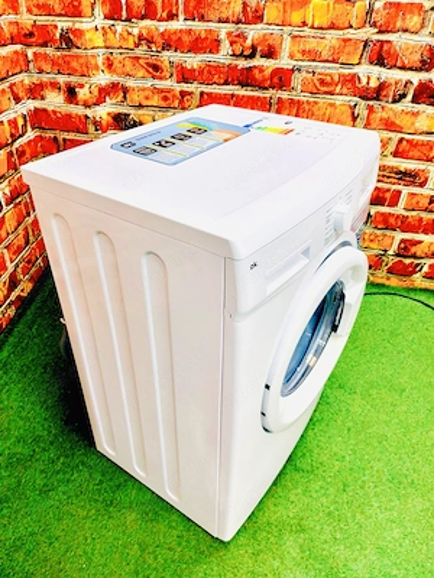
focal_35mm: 24
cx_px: 217
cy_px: 289
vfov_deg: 71.6
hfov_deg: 56.8
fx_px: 401
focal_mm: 5.23
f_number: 1.8
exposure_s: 1/50
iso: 100
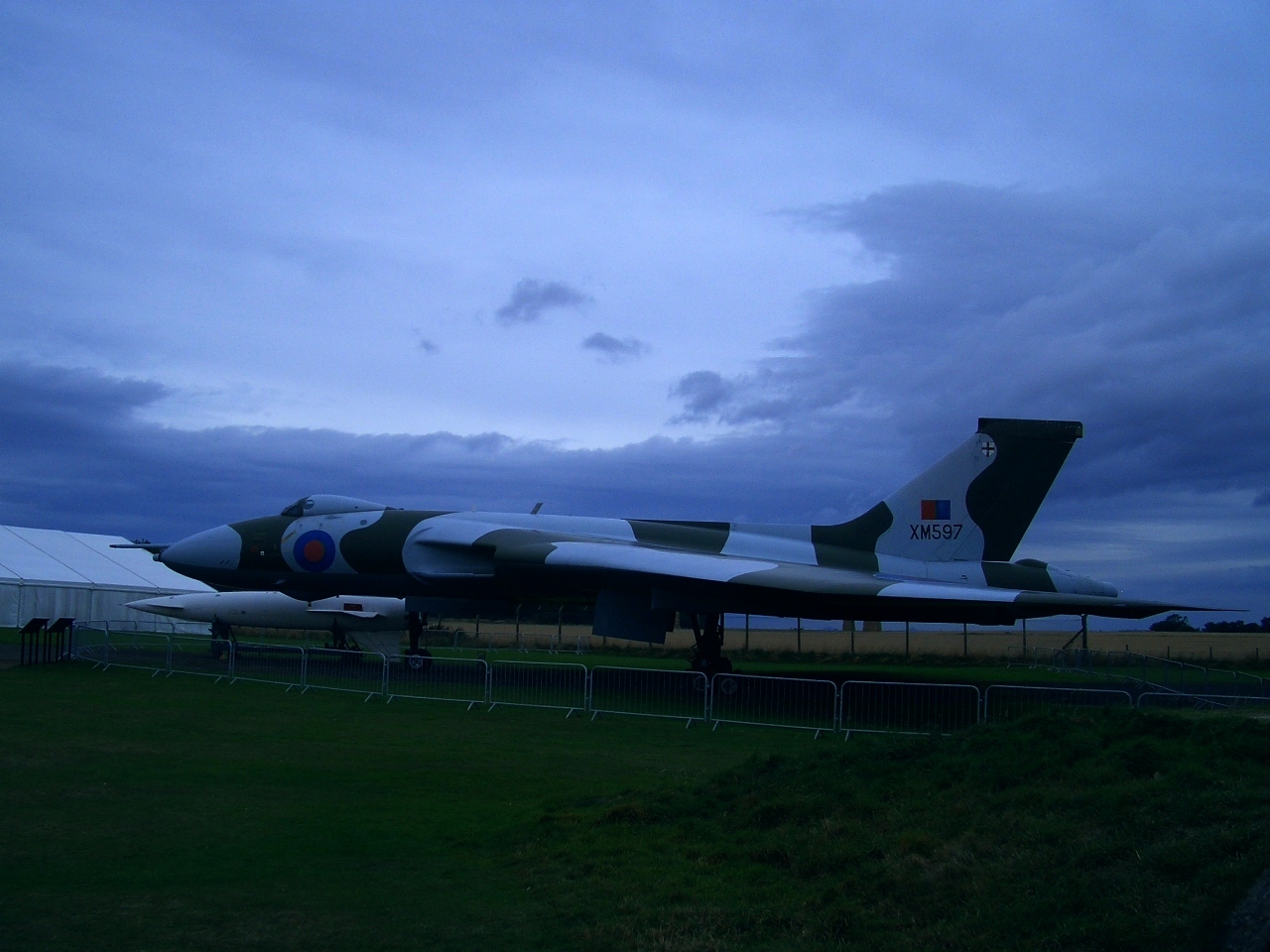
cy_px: 476
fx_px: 1284
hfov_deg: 52.6
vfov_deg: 40.7
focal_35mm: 35
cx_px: 635
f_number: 4.3
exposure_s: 1/500
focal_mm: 5.8
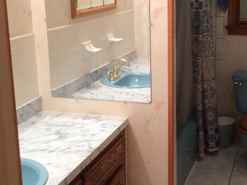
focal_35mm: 57
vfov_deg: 25.5
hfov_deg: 32.4
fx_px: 407
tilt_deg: -13.6
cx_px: 213
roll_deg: +1.0
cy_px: 64
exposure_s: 1/30
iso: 80
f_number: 2.2
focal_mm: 4.15
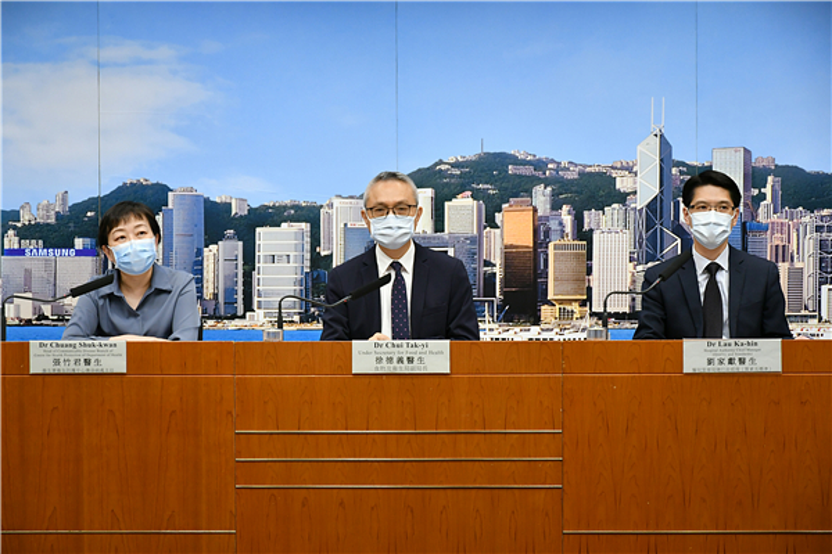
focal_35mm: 127
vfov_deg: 10.8
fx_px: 2935
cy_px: 277
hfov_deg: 16.1
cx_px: 416
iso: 1250
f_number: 6.3
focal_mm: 85
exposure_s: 1/160
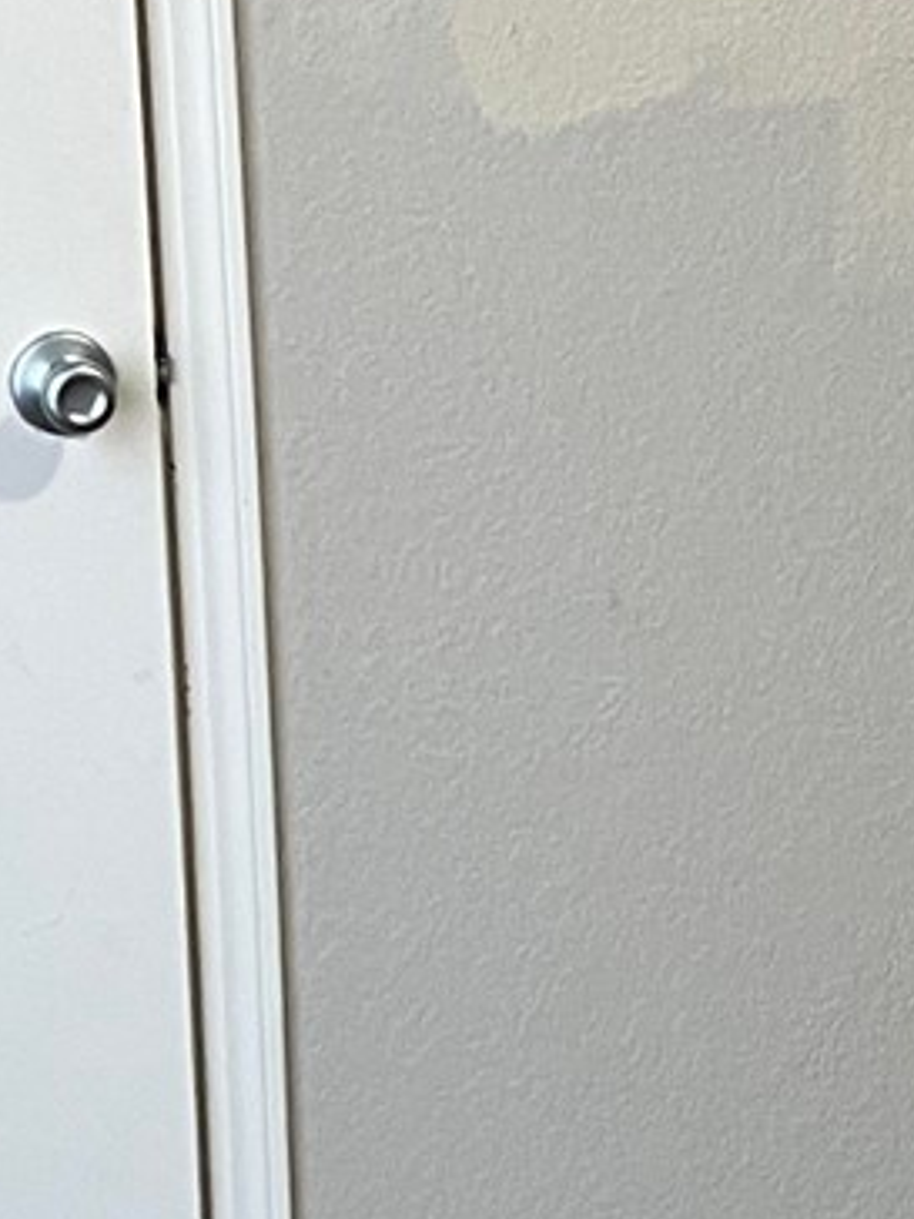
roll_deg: -0.4
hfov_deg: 10.7
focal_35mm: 137
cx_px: 911
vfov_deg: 14.3
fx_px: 4823
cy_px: 968
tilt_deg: -16.7
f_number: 1.5
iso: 160
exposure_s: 1/60
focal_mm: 5.7
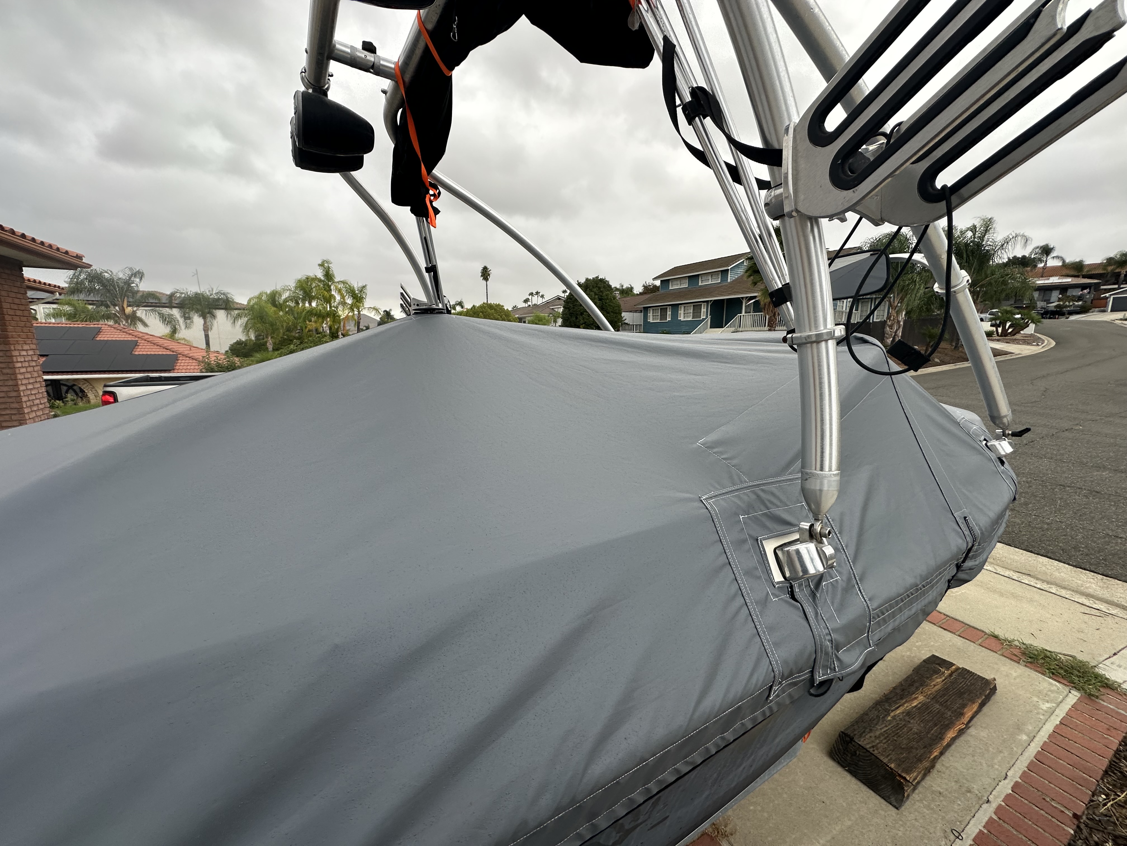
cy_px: 423
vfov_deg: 85.7
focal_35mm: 14
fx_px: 456
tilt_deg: -9.4
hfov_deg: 102.1
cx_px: 564
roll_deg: -0.1
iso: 40
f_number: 2.2
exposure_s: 1/137
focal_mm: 2.22
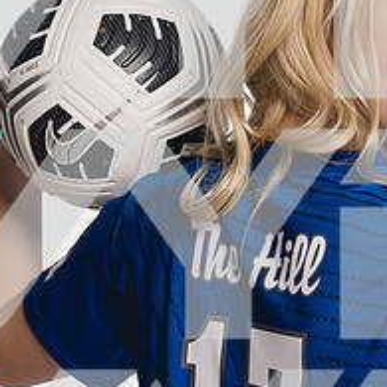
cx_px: 261
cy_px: 253
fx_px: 2163
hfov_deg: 10.2
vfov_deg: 10.2
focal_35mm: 171
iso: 400
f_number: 5.6
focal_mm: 60
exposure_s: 1/250
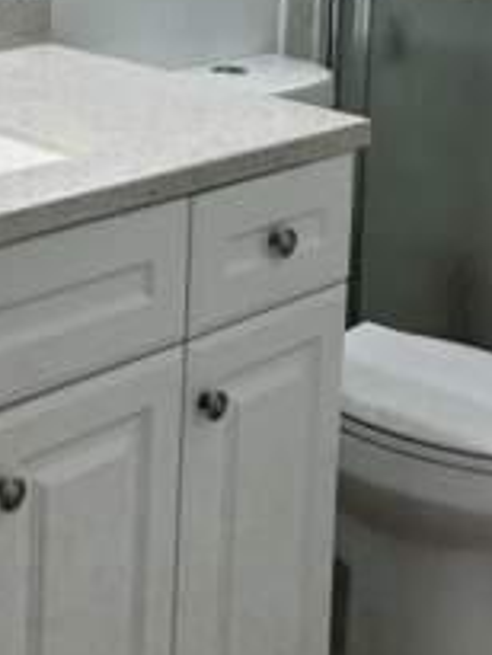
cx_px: -13
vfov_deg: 22.5
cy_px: -99
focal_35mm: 81
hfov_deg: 17.7
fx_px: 1533
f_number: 1.6
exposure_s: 1/120
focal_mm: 5.96
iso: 40
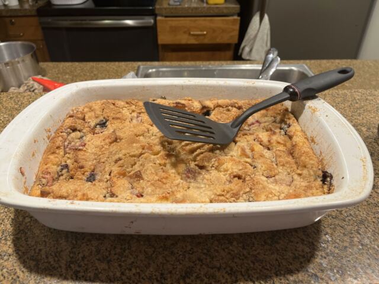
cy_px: 142
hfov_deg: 67.3
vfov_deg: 53.1
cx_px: 190
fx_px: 285
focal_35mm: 26
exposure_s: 1/60
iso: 64
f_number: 1.6
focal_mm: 5.1
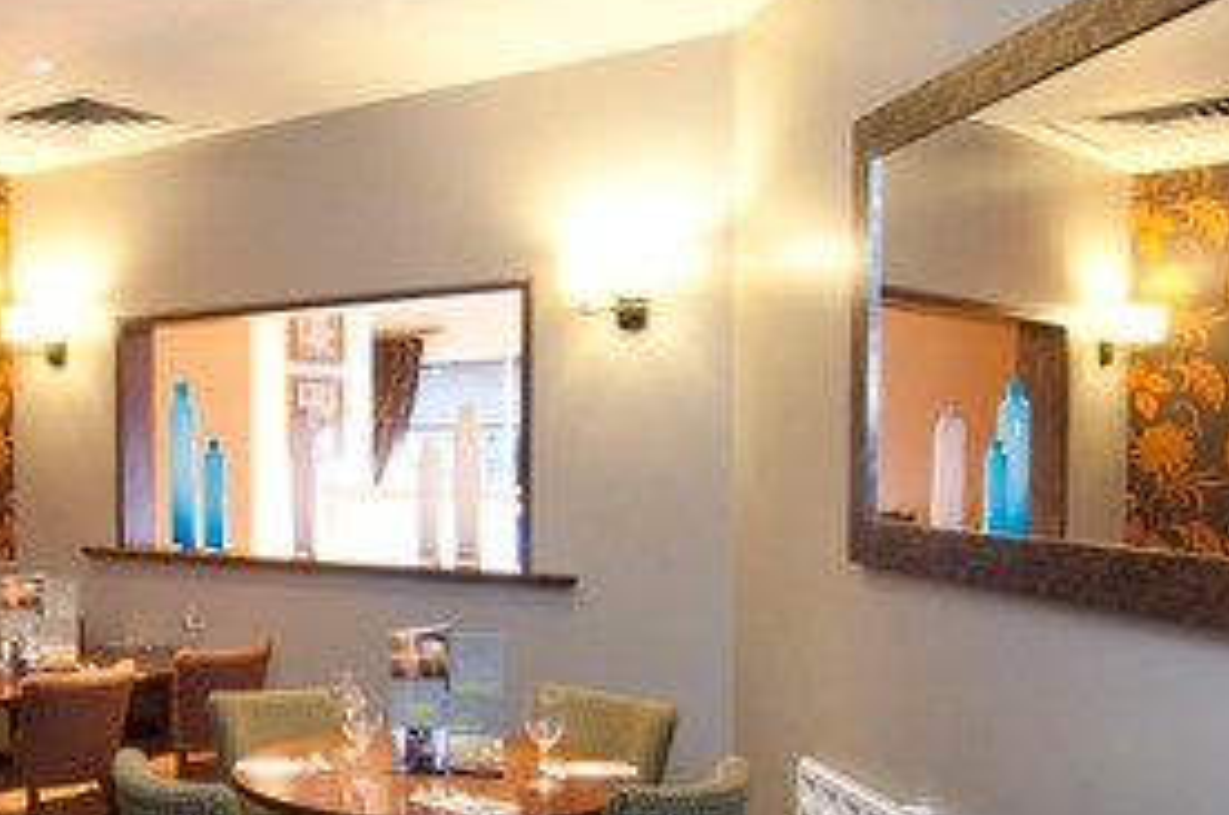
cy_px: 690
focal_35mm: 39
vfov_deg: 32.8
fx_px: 1329
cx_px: 249
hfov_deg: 47.0
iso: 200
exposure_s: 1/1.67
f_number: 8
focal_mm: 14
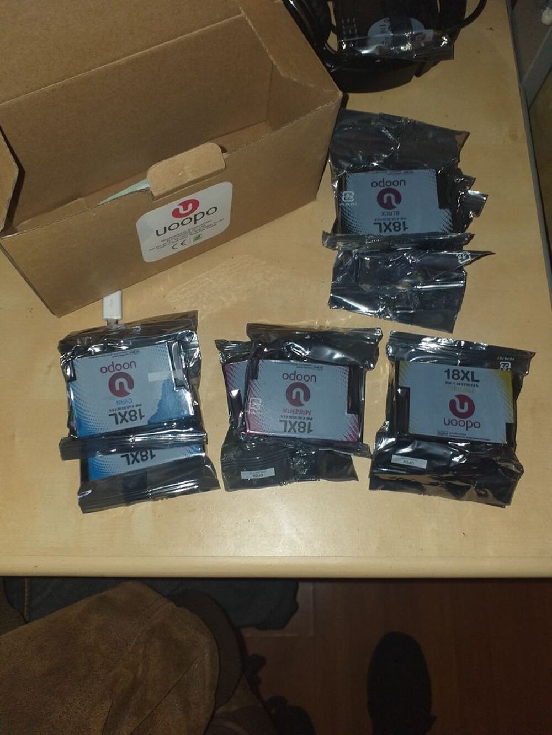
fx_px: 553
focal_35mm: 26
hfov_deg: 53.1
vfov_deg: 67.3
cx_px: 276
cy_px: 368
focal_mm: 3.6
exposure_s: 1/100
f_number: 1.9
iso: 64
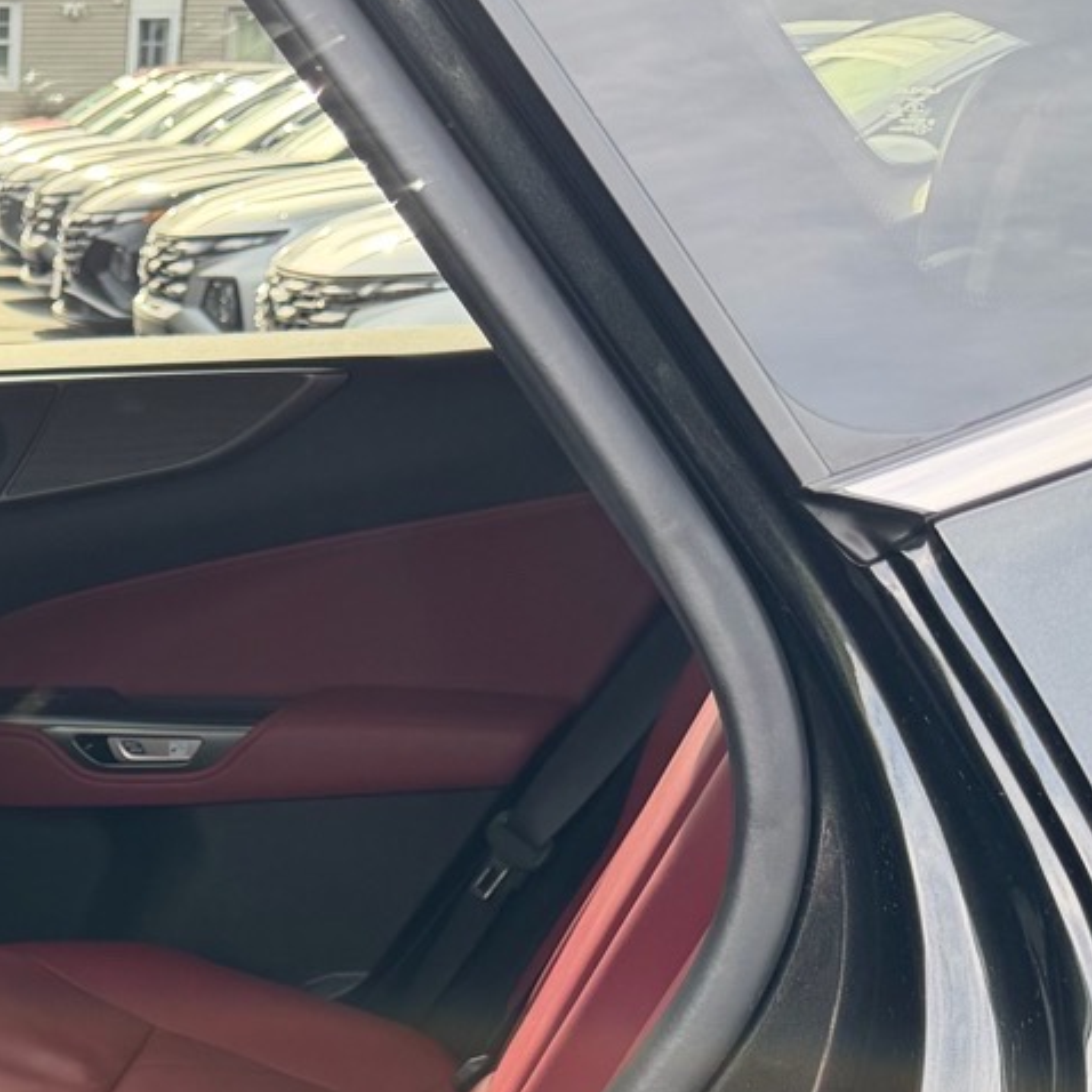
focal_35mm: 71
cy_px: 1314
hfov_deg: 22.2
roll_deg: +0.8
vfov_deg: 22.4
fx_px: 2534
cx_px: -260
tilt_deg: -24.9
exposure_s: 1/172
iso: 80
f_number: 1.78
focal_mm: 6.76
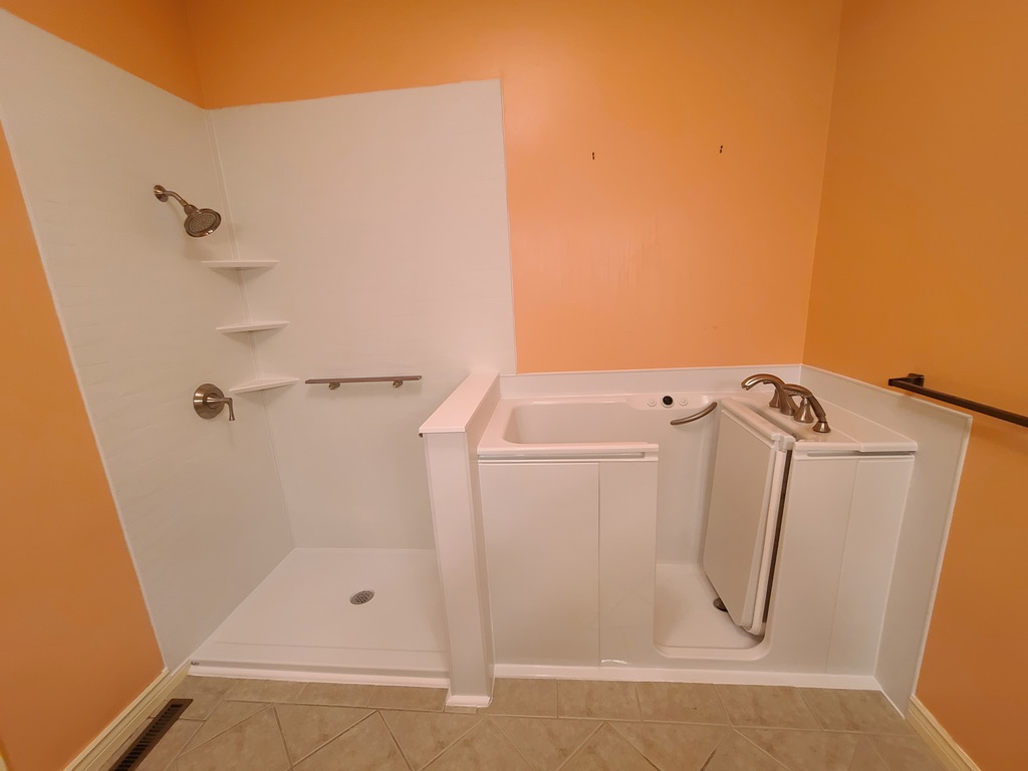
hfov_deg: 106.2
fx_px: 386
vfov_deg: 89.9
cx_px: 514
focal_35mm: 13
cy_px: 386
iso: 320
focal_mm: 2.2
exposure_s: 1/39
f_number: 2.2
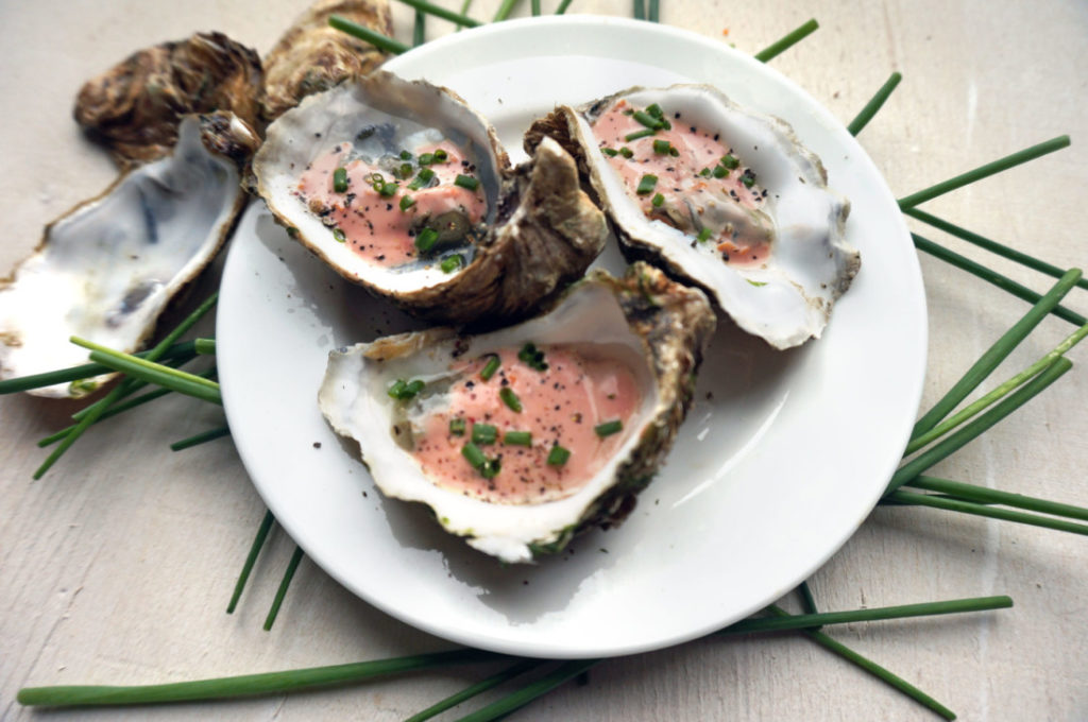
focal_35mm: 24
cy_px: 361
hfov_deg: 73.8
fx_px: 724
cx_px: 544
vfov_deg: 53.0
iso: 200
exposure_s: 1/160
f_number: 4
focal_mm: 16
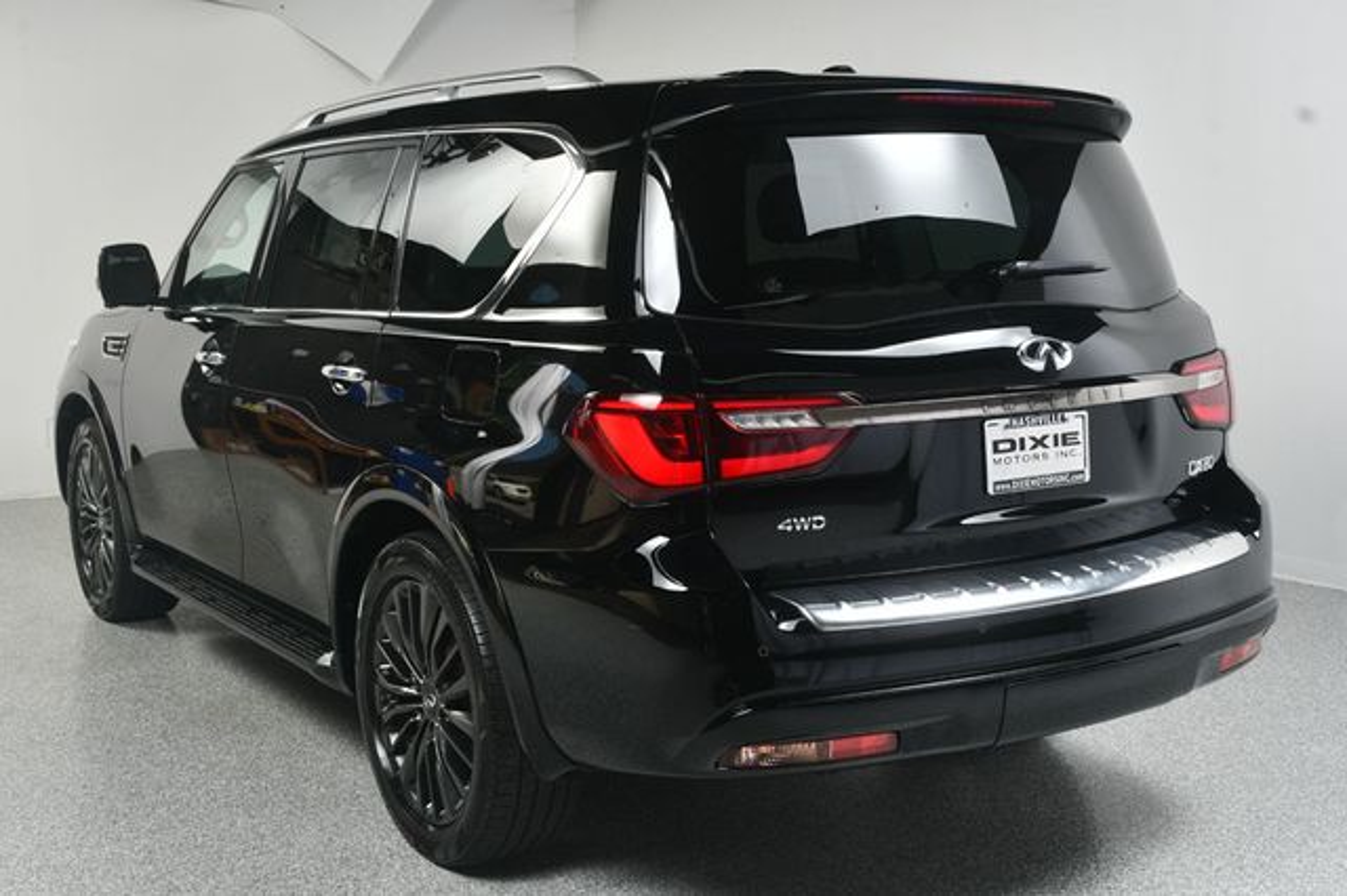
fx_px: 1683
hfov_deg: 43.6
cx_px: 674
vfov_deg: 29.8
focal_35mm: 45
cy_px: 448
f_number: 10
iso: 100
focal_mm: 30
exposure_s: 1/160
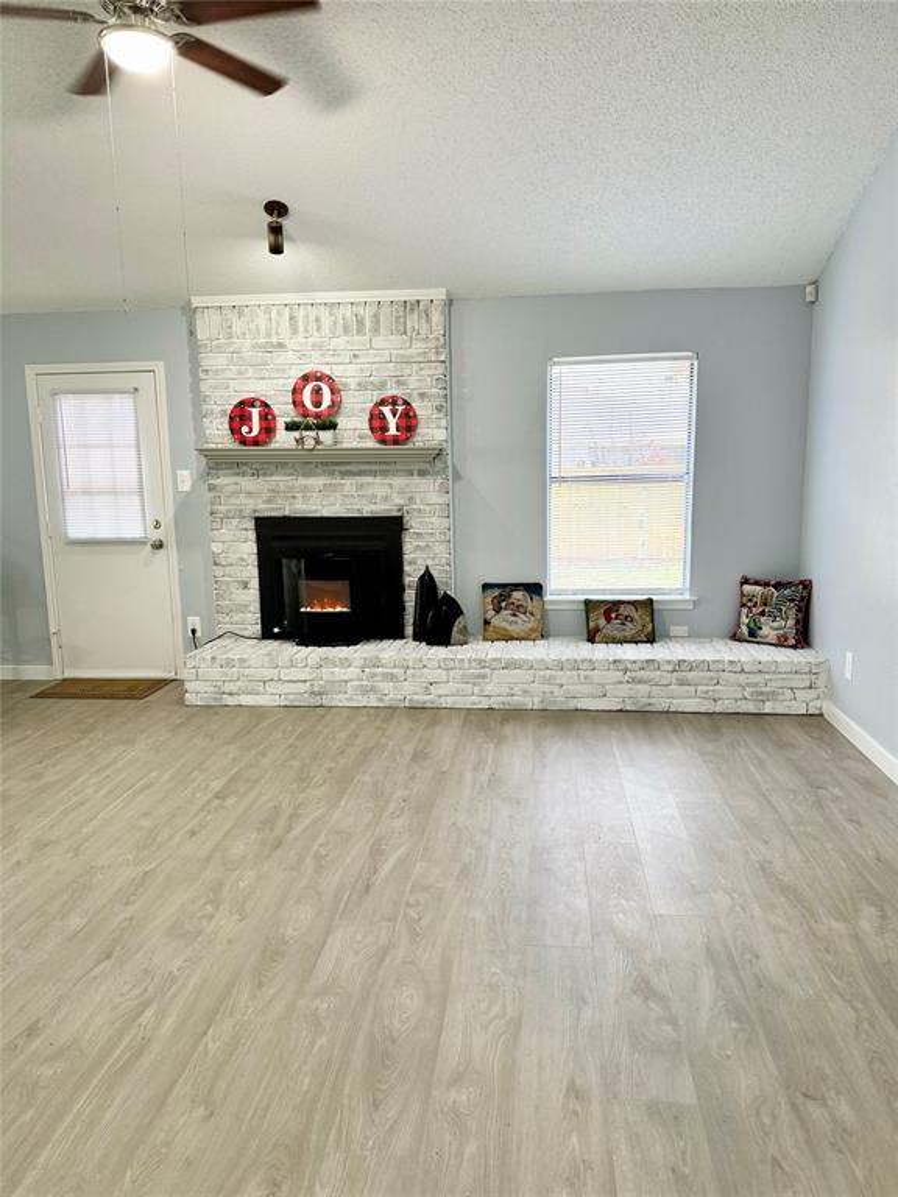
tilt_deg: -8.1
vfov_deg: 71.6
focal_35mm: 24
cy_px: 598
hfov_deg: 56.8
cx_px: 449
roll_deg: +1.6
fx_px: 830
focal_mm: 6.86
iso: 200
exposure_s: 1/60
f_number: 1.78
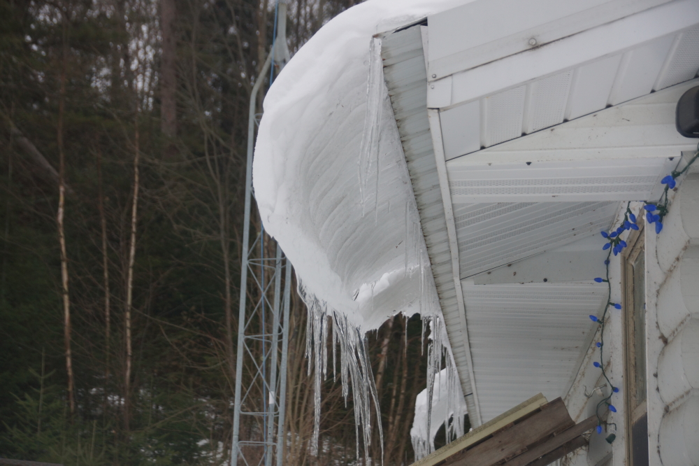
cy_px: 233
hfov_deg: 27.0
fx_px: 1456
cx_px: 350
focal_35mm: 75
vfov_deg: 18.2
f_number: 4.5
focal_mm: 50
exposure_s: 1/80
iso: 200
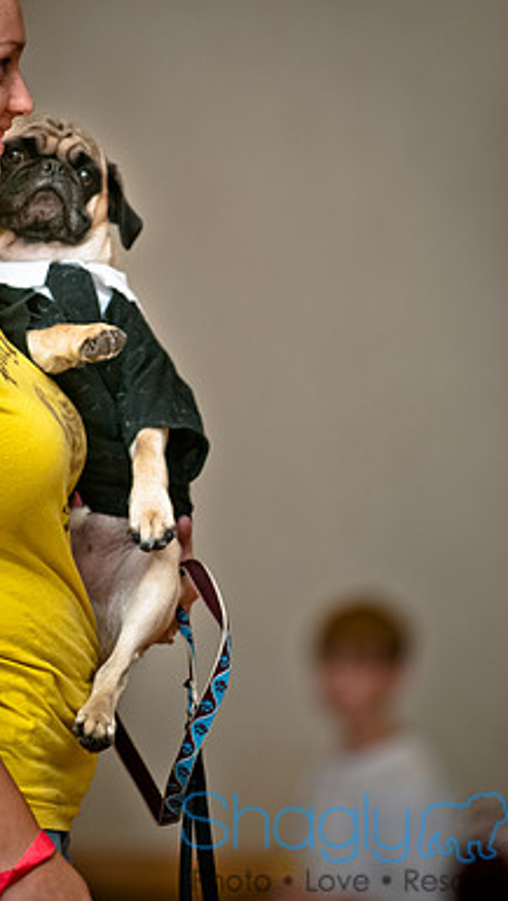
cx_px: 200
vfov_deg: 5.9
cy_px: 412
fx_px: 8775
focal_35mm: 367
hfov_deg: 3.3
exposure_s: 1/200
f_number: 2.8
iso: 200
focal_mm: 200
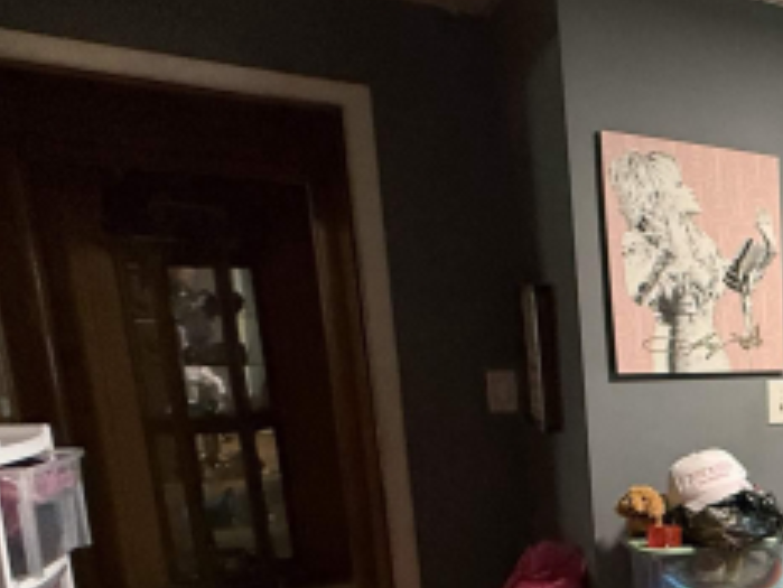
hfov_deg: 30.8
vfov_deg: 34.8
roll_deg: -2.0
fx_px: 905
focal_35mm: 40
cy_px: 477
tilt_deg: -8.4
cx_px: 1114
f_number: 2.2
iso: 400
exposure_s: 1/60
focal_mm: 2.22
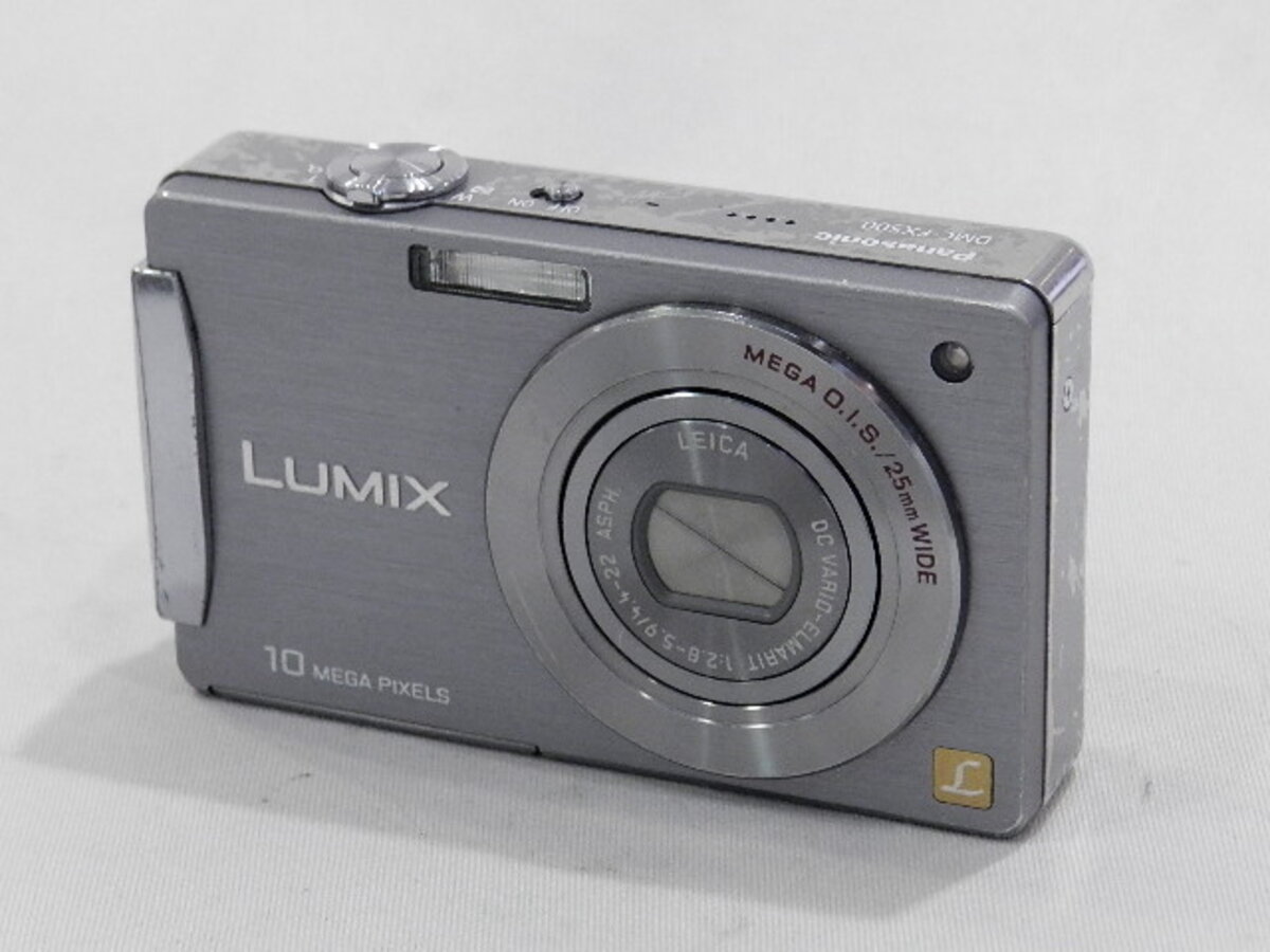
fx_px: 4219
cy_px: 476
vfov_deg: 12.9
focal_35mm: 115
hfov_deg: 17.1
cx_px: 635
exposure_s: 1/60
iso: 800
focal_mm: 20.5
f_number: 4.8
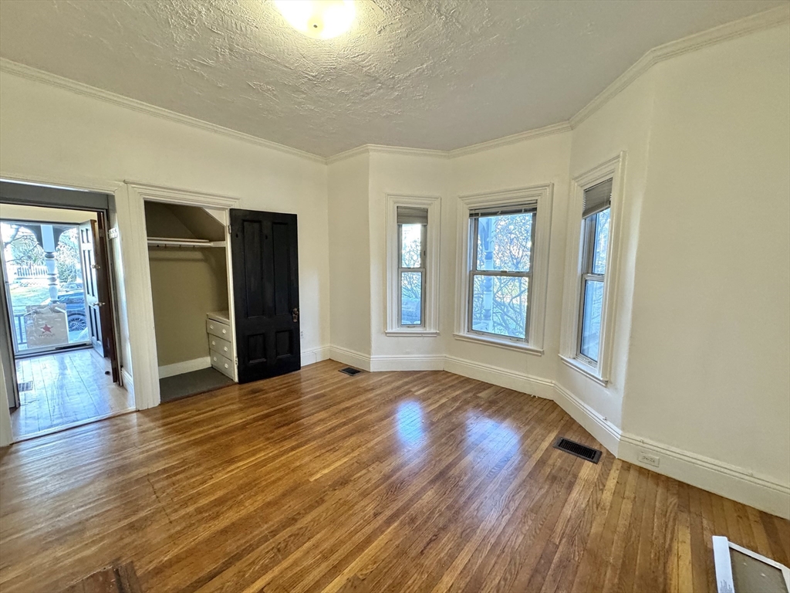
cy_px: 296
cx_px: 395
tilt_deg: -6.7
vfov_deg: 85.7
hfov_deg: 102.1
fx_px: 320
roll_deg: -0.6
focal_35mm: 14
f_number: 2.2
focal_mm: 2.22
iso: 320
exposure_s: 1/60
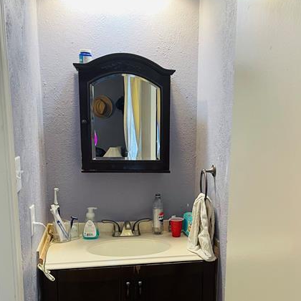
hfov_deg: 39.7
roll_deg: +0.4
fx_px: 413
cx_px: 192
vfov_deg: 39.6
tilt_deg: -10.3
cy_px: 197
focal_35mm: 42
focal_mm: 4.2
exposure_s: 1/60
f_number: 1.6
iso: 80
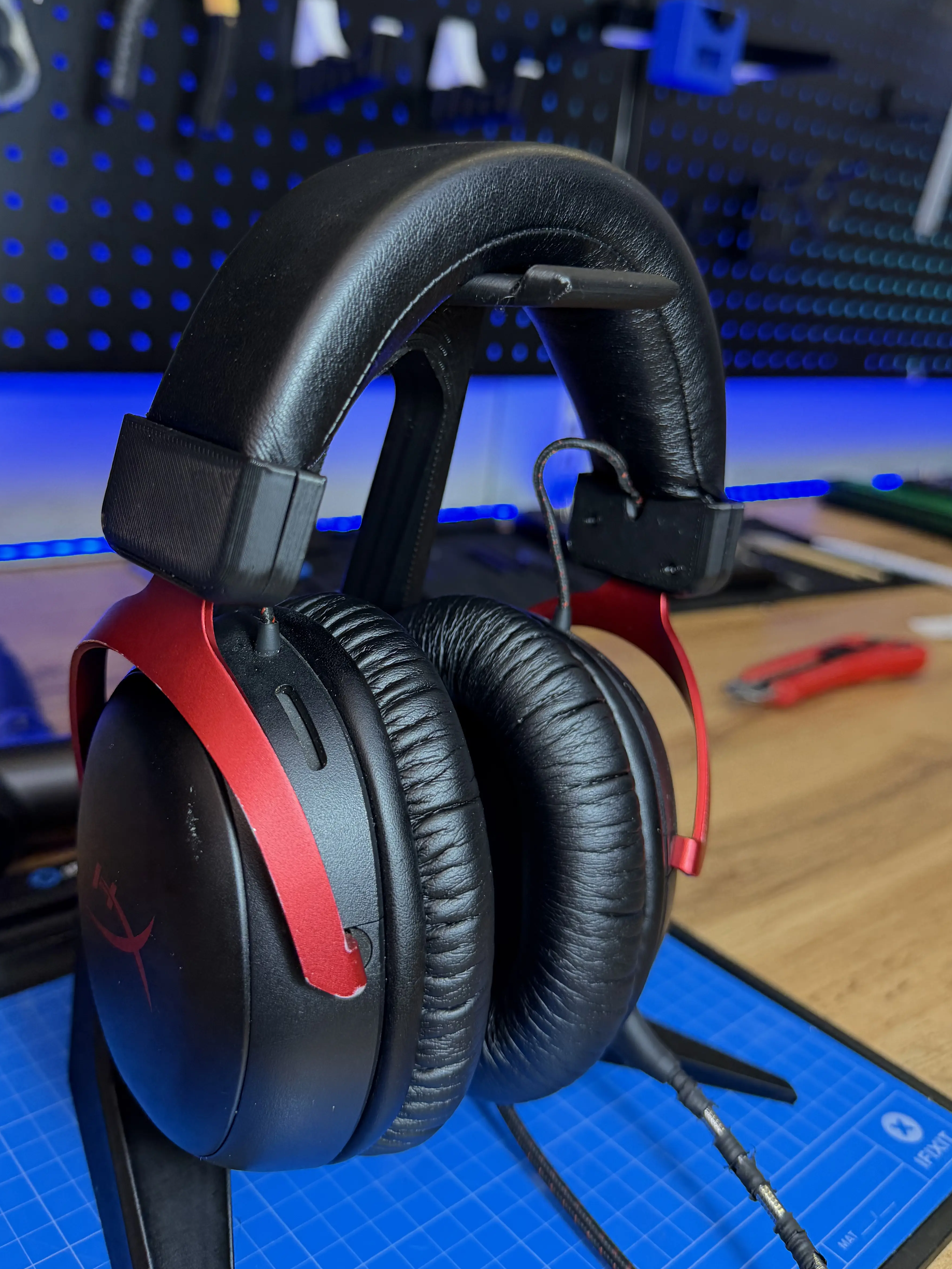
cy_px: 577
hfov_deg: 48.2
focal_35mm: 29
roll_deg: -5.8
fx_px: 1063
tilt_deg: -17.7
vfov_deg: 61.6
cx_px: 439
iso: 250
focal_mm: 6.76
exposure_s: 1/100
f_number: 1.78
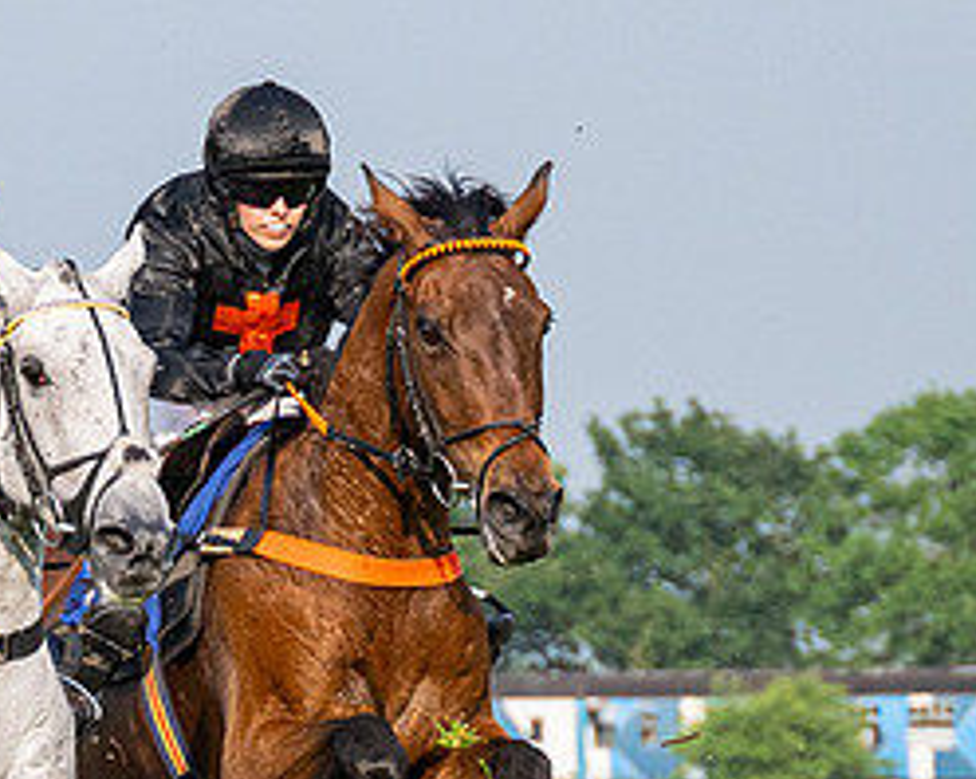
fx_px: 15846
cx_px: -178
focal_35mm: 549
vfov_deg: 2.8
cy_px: 832
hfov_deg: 3.5
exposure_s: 1/4000
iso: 400
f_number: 4
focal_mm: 98
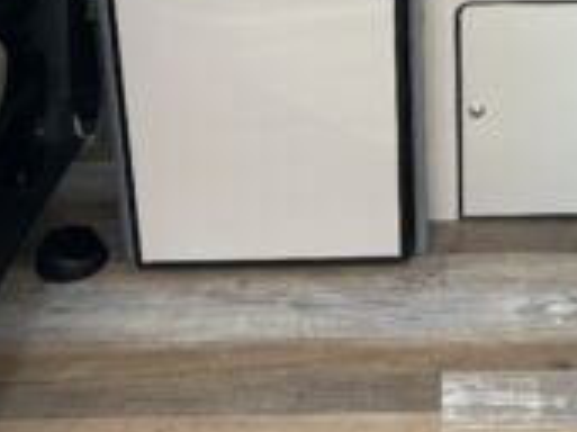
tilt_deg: -19.2
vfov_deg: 18.5
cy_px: -66
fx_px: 1266
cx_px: 483
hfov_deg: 25.1
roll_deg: -0.2
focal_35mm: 76
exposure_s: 1/50
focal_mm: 5.7
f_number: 1.5
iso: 100
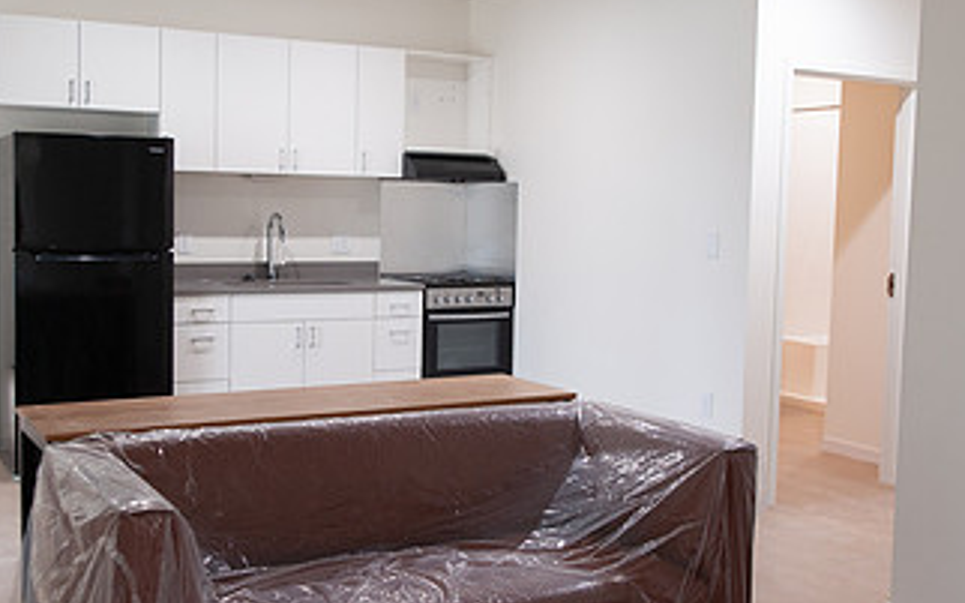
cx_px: 450
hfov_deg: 45.3
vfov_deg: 29.2
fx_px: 1157
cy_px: 276
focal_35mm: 44
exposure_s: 1/125
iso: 640
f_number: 2.8
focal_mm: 24
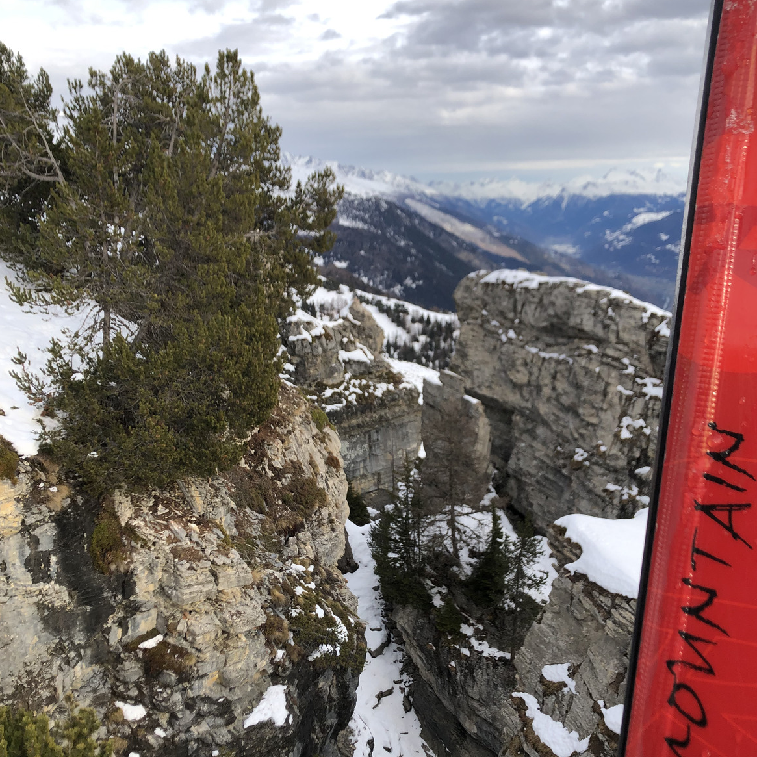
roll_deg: +2.3
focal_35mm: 34
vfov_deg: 48.1
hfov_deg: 48.5
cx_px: 381
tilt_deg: -16.0
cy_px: 464
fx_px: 841
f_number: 1.8
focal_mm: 4
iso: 20
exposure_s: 1/592
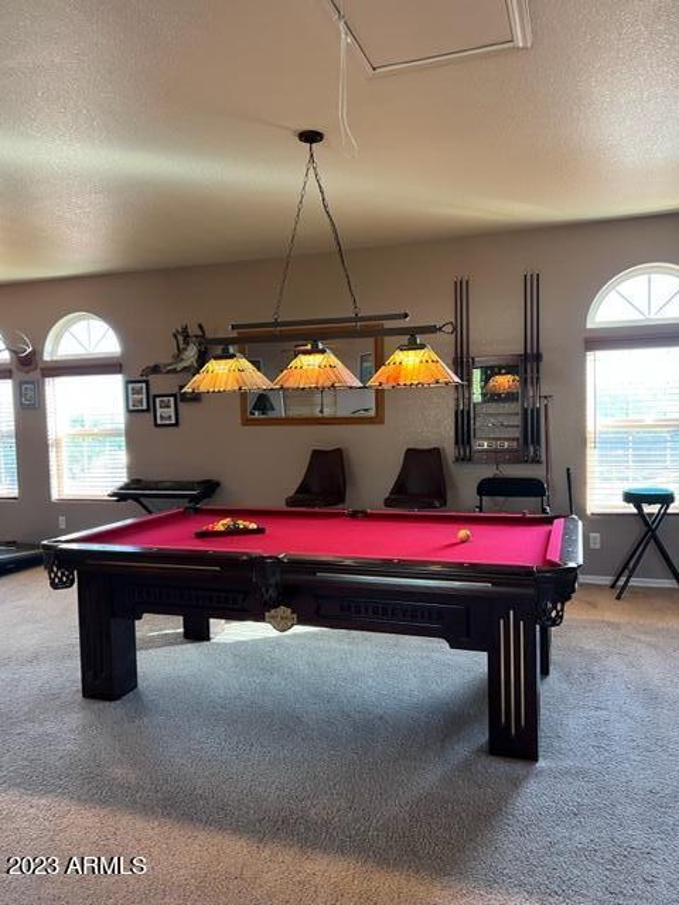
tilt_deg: -3.0
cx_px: 340
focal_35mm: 26
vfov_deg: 67.3
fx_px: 680
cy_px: 452
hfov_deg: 53.1
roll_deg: +1.0
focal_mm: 5.7
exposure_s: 1/60
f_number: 1.5
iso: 160
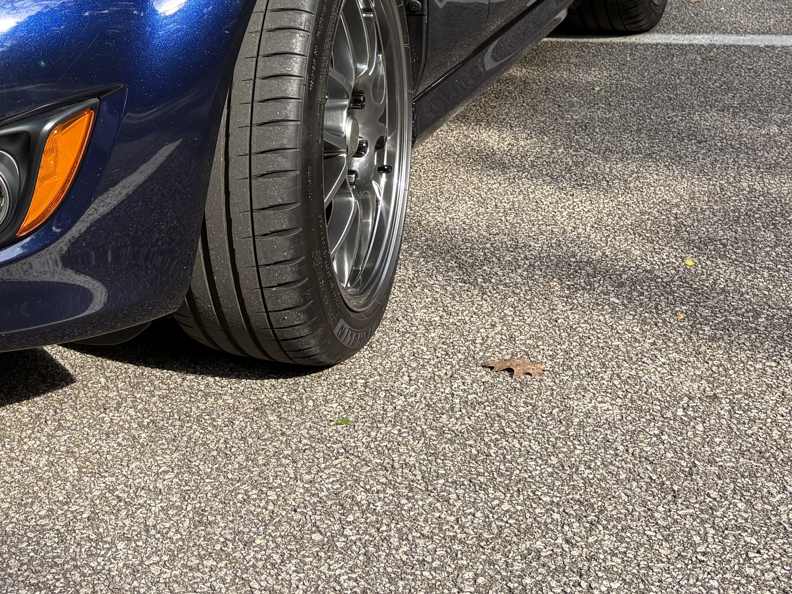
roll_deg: +5.1
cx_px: 27
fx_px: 1327
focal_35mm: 58
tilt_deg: -9.2
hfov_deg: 31.1
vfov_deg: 24.1
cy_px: -3
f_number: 1.6
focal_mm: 5.96
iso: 50
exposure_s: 1/1001
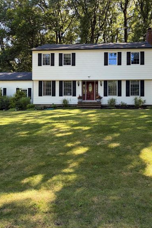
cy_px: 101
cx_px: 86
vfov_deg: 58.6
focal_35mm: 32
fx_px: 203
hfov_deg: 41.0
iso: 32
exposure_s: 1/170
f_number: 1.6
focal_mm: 5.96
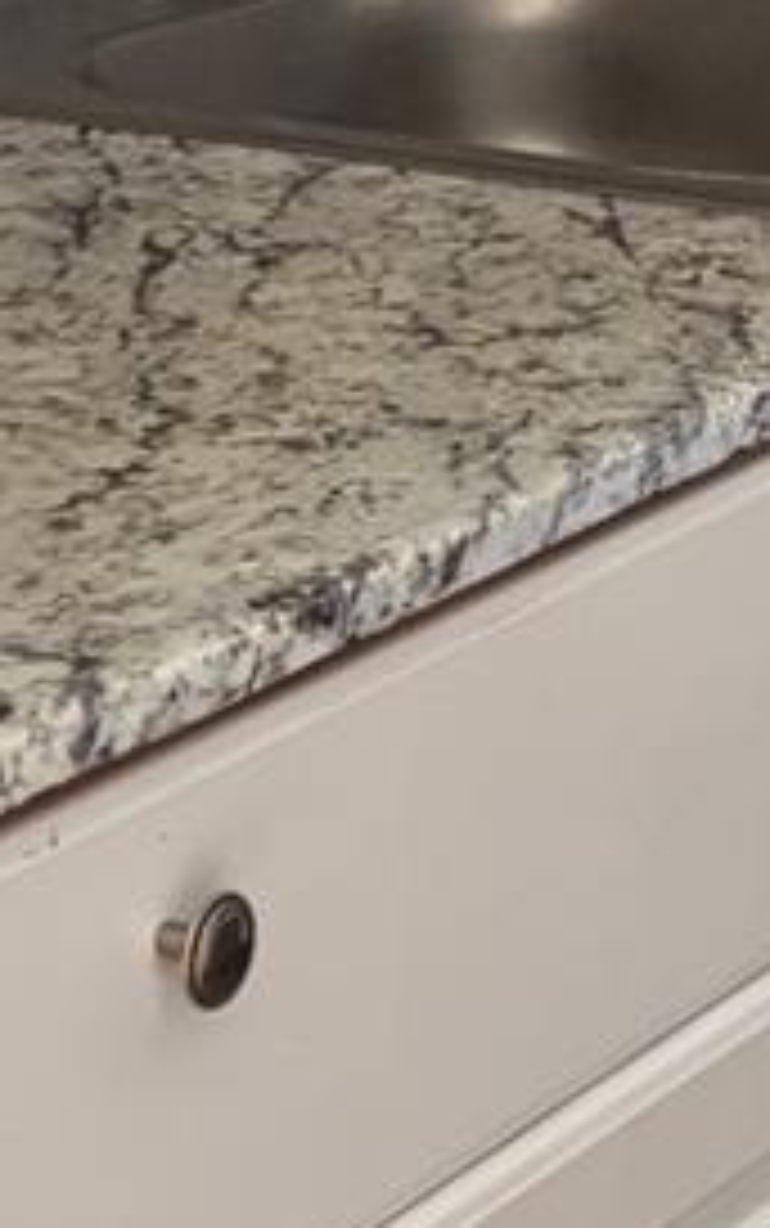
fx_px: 5196
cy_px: 135
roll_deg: -2.8
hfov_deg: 8.5
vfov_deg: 13.4
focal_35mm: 155
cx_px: 563
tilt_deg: -9.5
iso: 125
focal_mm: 5.96
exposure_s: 1/72
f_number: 1.6
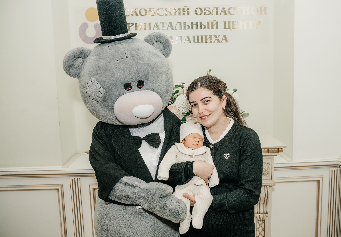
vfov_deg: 41.4
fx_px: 313
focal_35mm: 33
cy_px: 117
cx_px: 186
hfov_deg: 57.0
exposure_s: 1/160
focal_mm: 29
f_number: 4.5
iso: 320
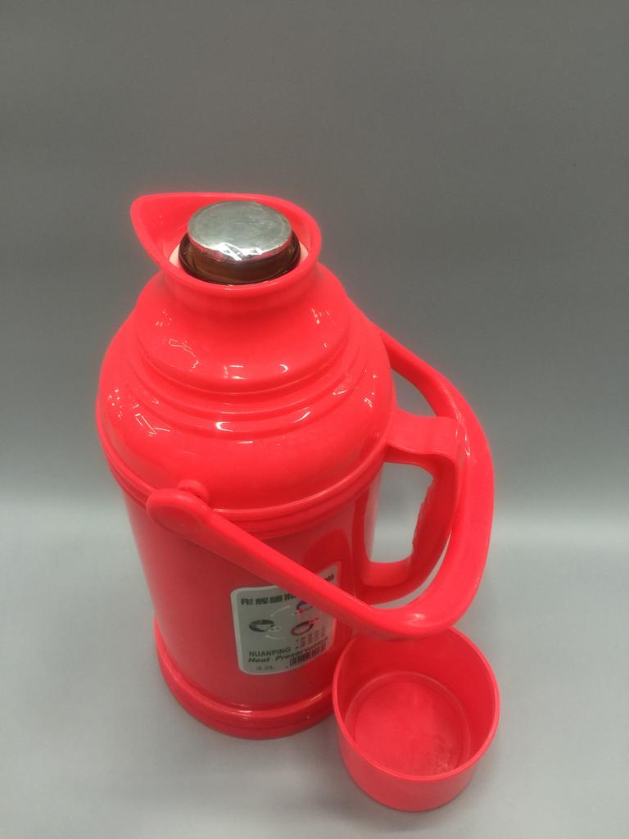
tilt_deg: -46.7
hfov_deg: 48.2
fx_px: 703
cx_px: 314
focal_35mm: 29
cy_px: 420
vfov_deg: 61.7
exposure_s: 1/17
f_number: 2.2
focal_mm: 4.15
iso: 50
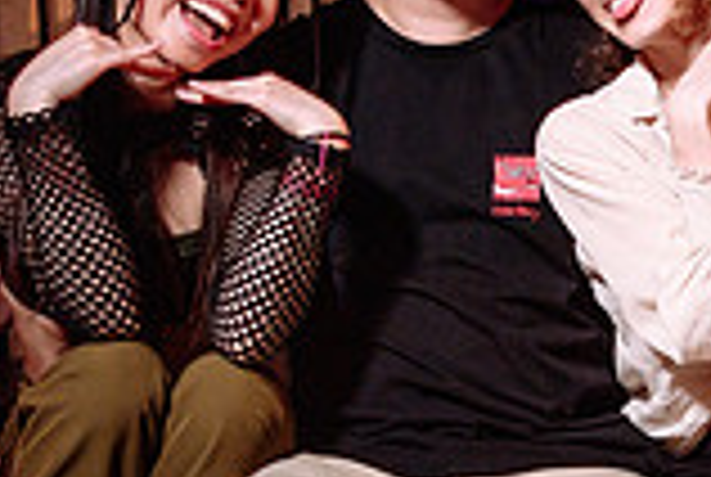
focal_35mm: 116
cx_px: 848
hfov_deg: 16.9
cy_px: 418
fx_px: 2295
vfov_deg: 11.8
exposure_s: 1/60
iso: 800
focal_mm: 29
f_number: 2.8
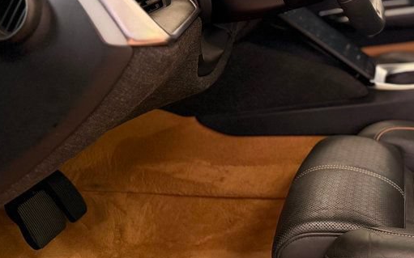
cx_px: 406
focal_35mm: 51
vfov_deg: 24.8
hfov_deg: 36.0
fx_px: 575
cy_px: 42
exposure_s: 1/120
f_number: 1.78
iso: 400
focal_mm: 6.76
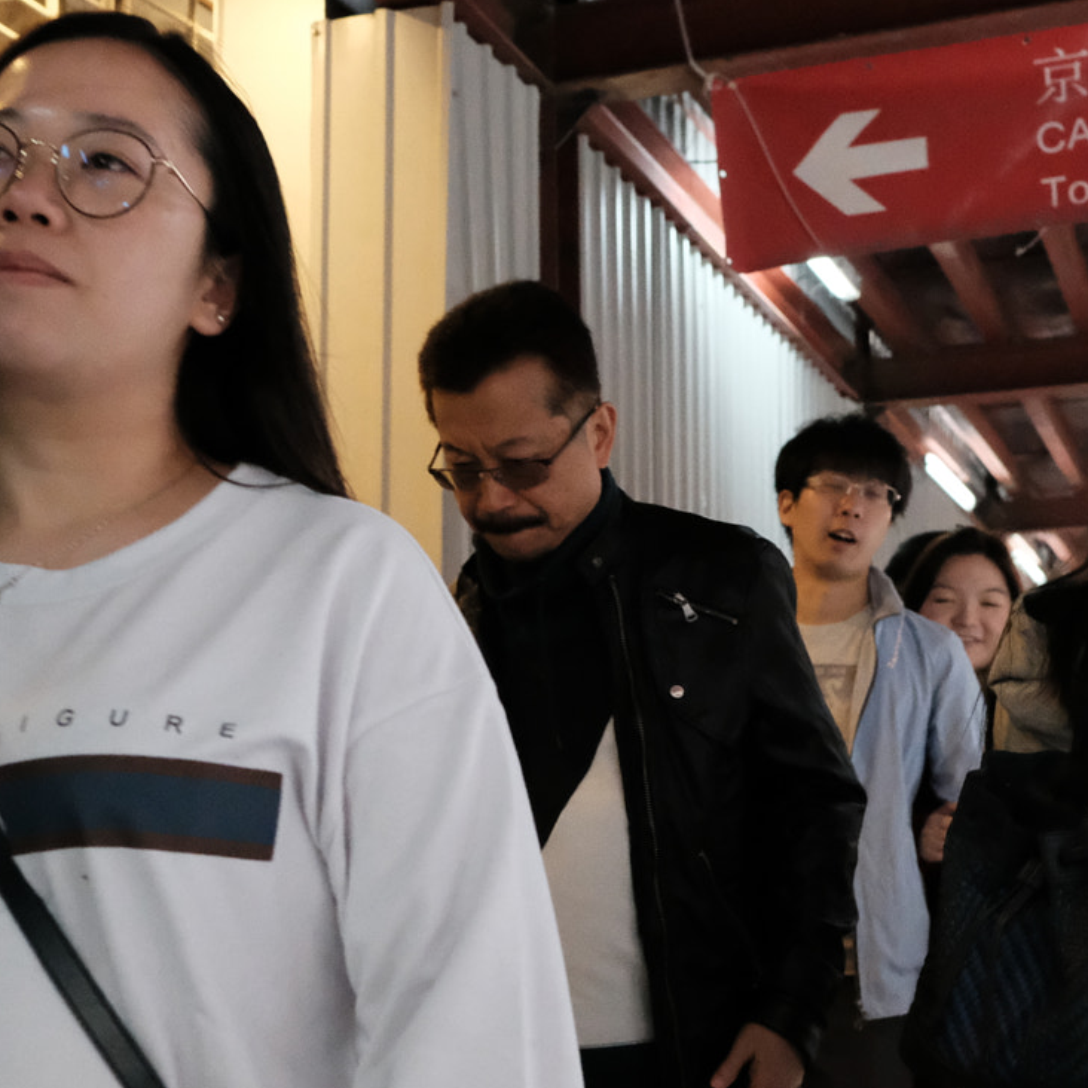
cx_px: 477
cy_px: 690
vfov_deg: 26.4
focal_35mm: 65
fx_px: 2311
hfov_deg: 26.5
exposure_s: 1/500
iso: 12800
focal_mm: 23
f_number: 4
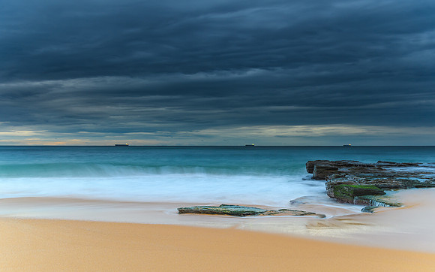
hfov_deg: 57.0
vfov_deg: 37.4
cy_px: 145
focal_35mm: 34
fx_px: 401
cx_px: 218
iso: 200
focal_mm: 22
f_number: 5
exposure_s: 4
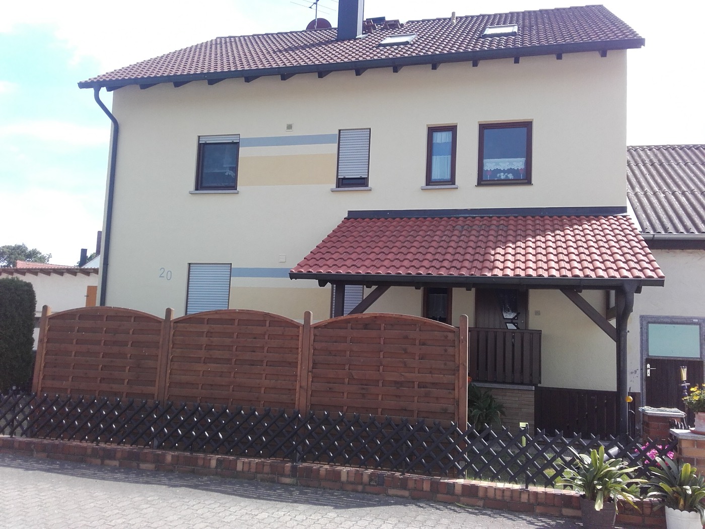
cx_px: 352
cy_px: 264
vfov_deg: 45.4
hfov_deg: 58.4
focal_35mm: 31
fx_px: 631
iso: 50
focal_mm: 3.3
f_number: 2.2
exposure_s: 1/579
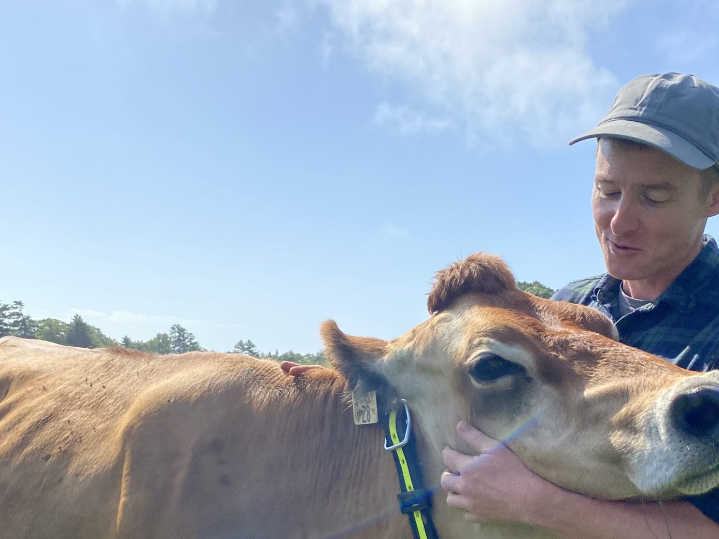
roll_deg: -1.7
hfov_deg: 39.6
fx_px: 997
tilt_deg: -1.7
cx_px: 332
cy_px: 406
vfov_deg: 29.8
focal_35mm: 48
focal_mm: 4.25
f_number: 1.8
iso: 32
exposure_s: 1/5747
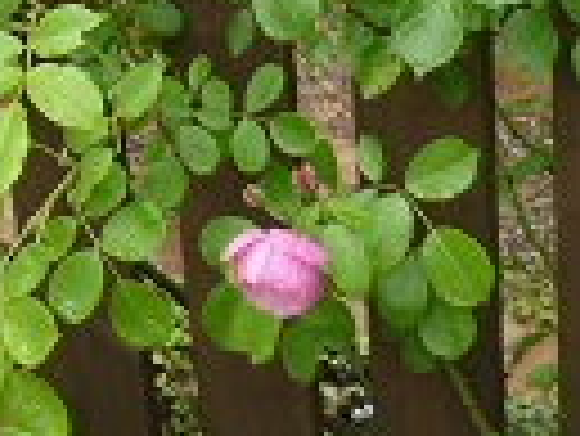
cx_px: 40
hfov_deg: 13.9
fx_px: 2348
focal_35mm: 140
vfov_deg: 9.9
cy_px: -393
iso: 80
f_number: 2.8
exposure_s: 1/60
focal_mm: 5.5
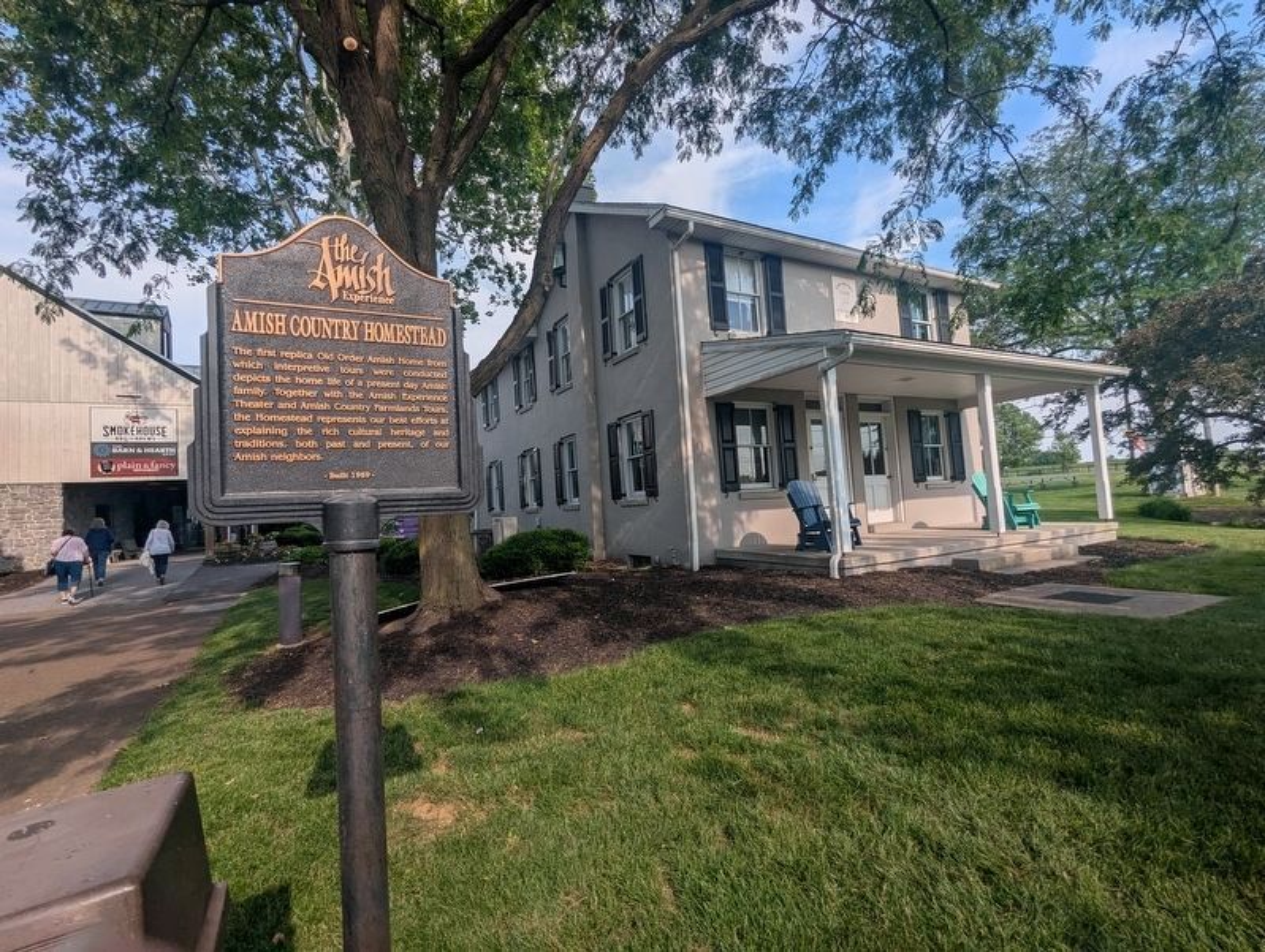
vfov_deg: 78.3
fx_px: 586
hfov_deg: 94.4
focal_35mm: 16
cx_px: 632
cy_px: 476
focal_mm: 2.35
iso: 49
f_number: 2.2
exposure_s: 1/923
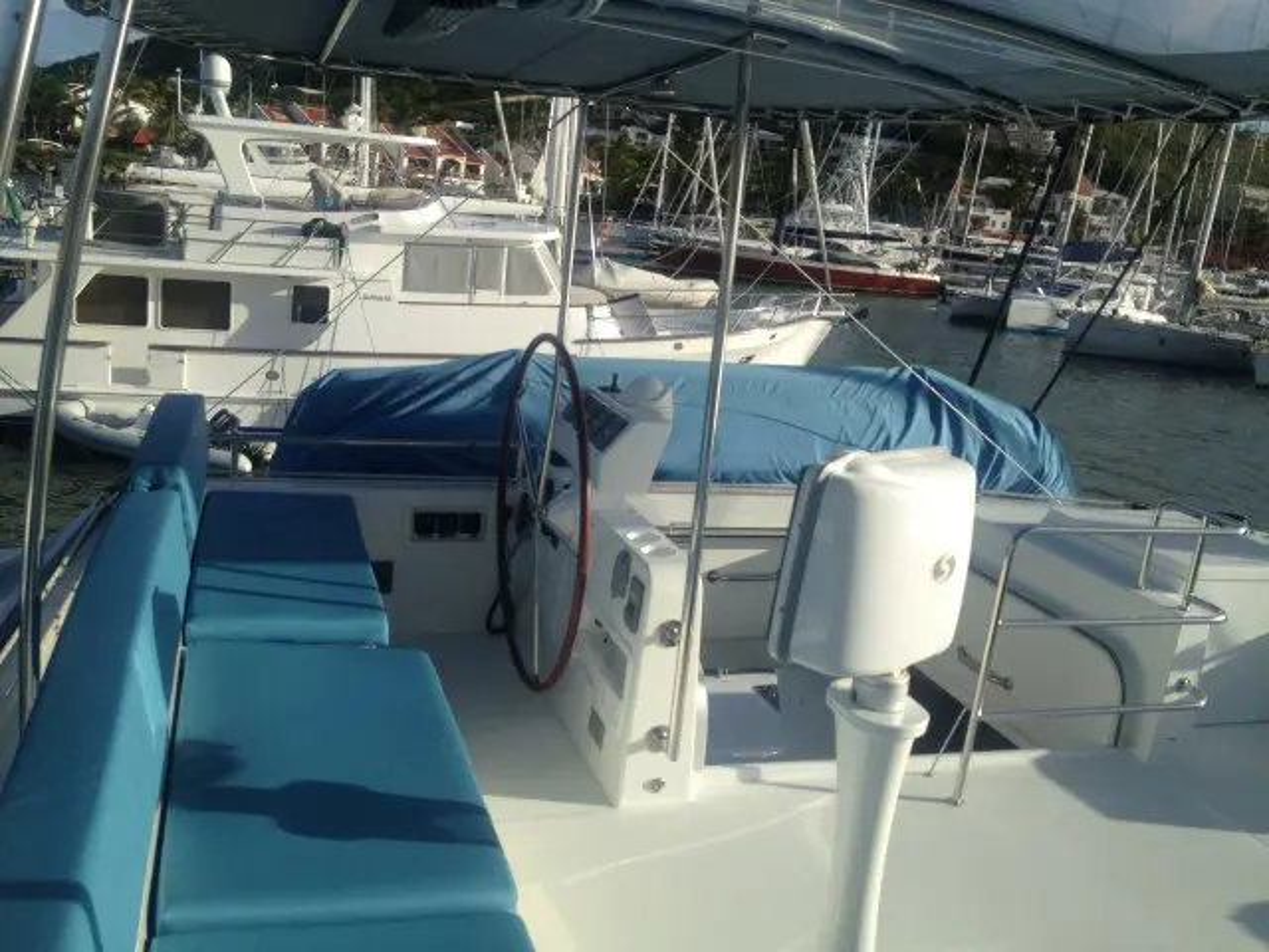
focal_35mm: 35
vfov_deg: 40.7
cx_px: 634
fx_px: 1283
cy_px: 476
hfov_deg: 52.6
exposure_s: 1/2404
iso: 50
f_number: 2.4
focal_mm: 4.28
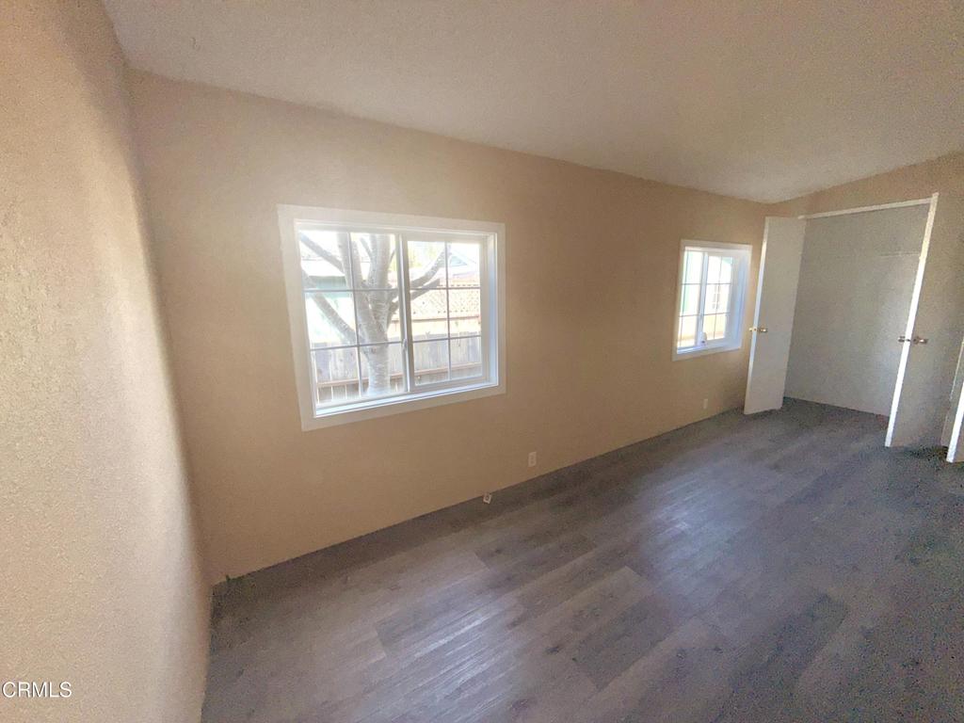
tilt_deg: -10.0
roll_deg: +0.8
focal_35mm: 14
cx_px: 482
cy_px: 362
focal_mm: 2.22
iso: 16
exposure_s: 1/127
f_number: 2.2
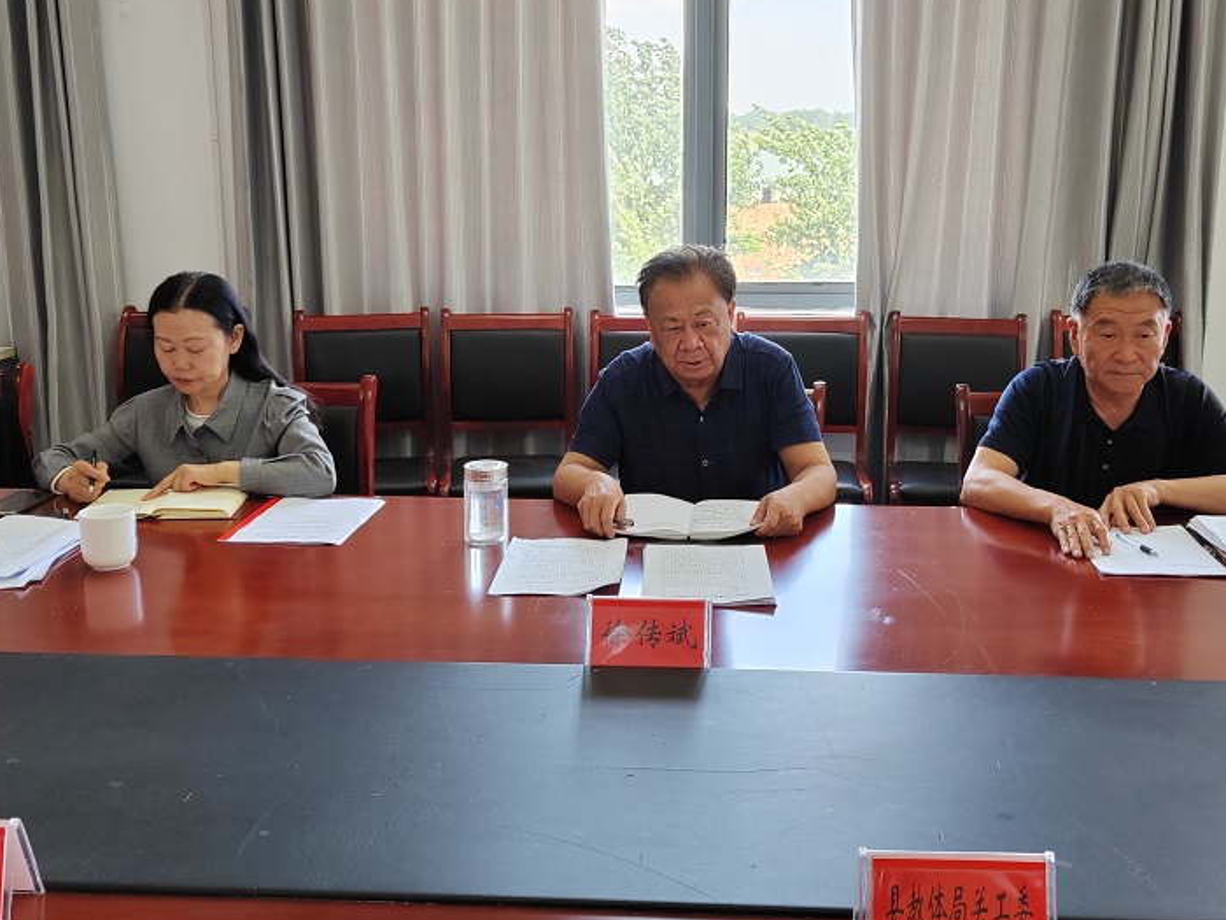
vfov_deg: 35.9
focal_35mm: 40
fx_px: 1417
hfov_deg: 46.7
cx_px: 680
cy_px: 403
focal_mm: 5.52
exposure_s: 1/100
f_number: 1.9
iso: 200
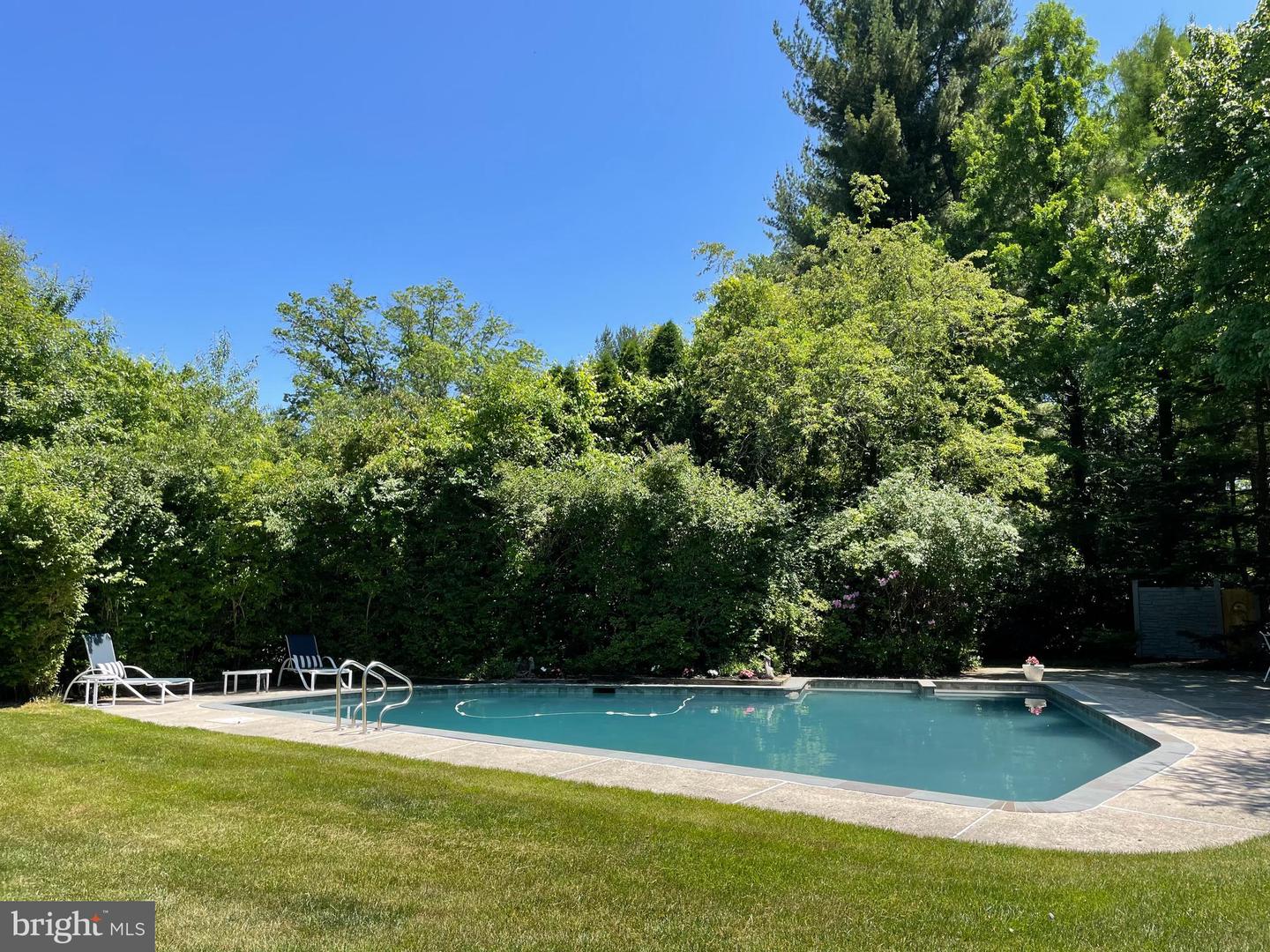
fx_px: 954
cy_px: 476
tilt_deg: +7.6
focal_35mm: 26
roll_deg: +0.4
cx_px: 635
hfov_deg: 67.3
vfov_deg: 53.1
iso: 32
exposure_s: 1/1949
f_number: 1.6
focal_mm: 4.2
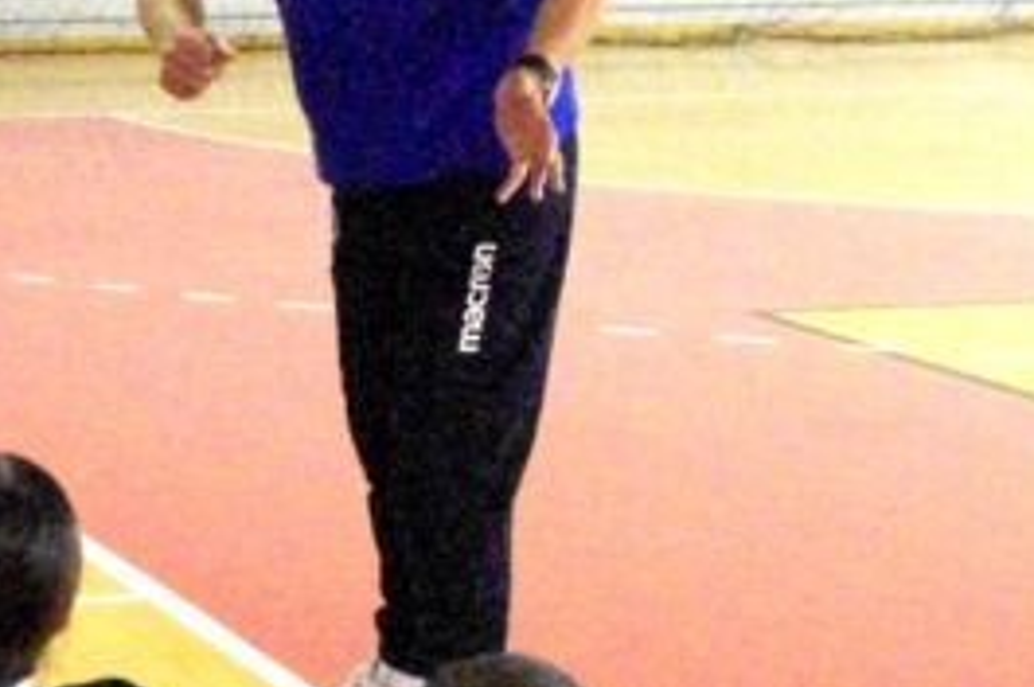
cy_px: 398
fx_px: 4246
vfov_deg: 9.2
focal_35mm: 148
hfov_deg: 13.3
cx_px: -351
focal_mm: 34
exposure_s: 1/250
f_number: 5.6
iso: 12800
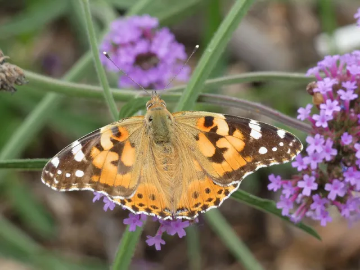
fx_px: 3422
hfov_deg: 6.0
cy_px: 135
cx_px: 180
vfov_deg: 4.5
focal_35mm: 329
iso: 80
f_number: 5.6
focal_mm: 58.9
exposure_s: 1/80
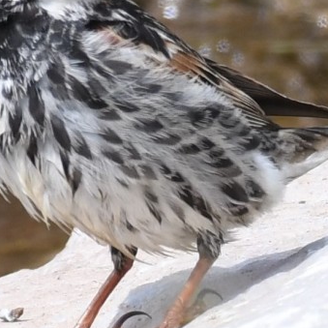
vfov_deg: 0.9
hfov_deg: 0.9
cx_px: 17
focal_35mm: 1977
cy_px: 81
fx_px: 21194
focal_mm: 500
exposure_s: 1/800
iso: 320
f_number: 6.3
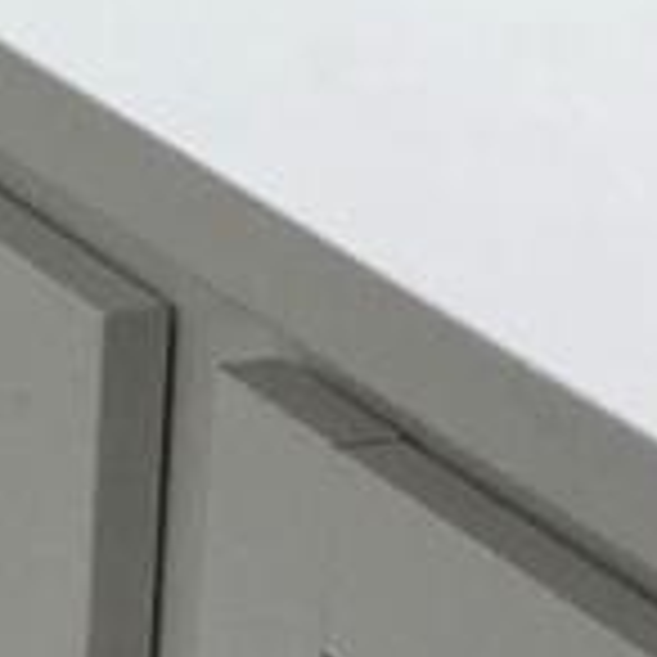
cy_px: -1202
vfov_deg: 6.3
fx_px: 5583
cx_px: -1084
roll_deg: -1.3
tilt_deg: -6.4
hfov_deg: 6.3
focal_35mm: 260
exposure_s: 1/120
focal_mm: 3.99
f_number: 1.8
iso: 64
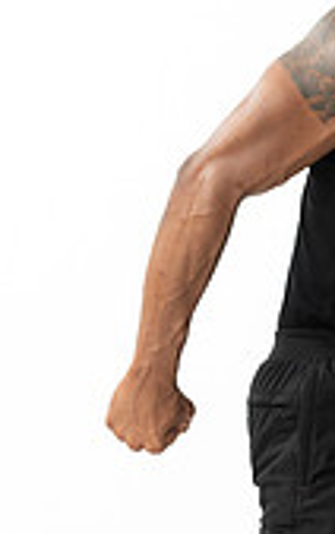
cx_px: 360
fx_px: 3351
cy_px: 250
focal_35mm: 230
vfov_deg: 9.1
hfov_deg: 5.7
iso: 800
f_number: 3.2
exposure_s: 1/80
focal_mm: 85
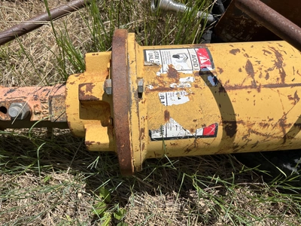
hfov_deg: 67.3
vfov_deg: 53.1
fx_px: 226
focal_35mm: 26
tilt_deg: -77.6
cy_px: 113
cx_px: 150
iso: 50
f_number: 1.6
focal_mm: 5.1
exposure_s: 1/3745
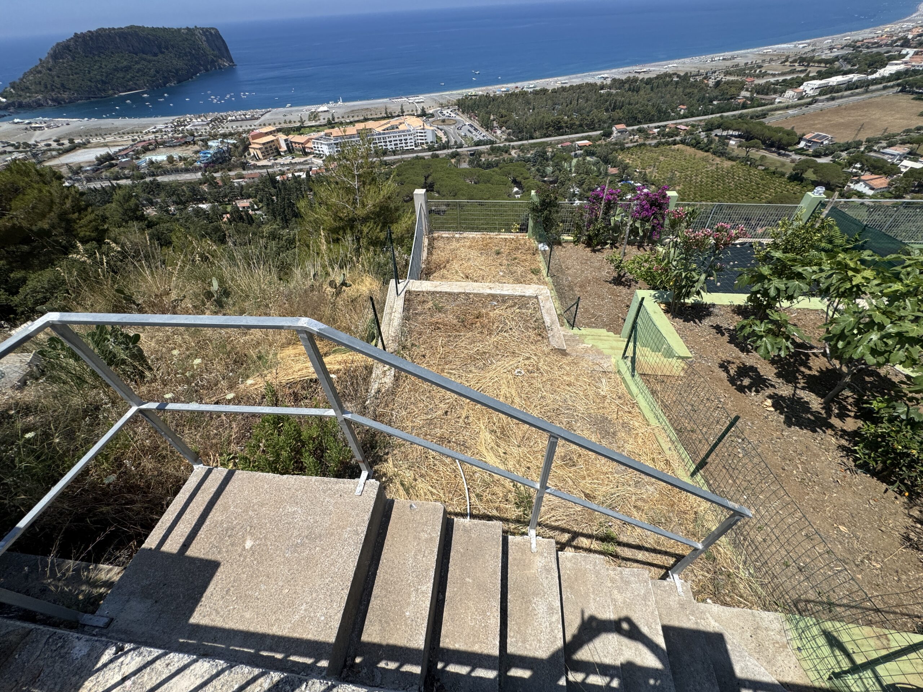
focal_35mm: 14
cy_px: 346
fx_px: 373
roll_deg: +4.1
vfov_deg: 85.7
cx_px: 462
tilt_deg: -42.7
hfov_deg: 102.1
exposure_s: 1/3106
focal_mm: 2.22
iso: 50
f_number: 2.2
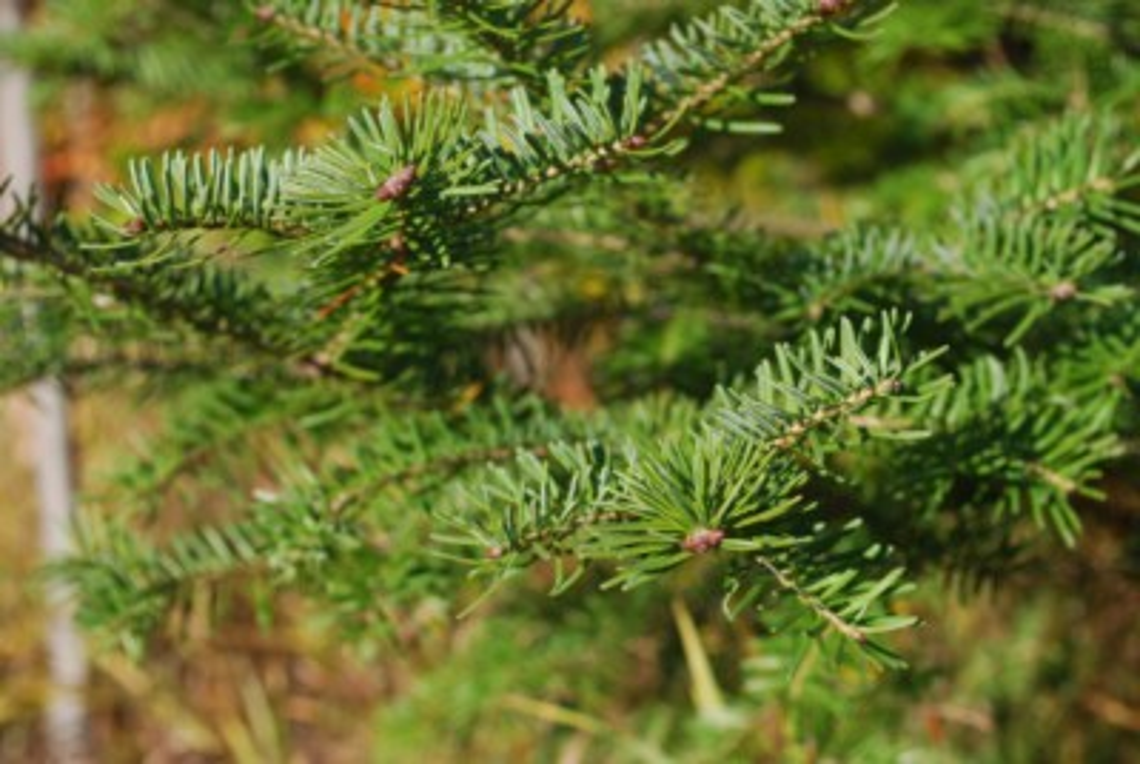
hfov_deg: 36.8
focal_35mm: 54
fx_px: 1713
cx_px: 570
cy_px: 382
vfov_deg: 25.1
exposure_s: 1/100
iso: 100
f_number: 8
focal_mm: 36
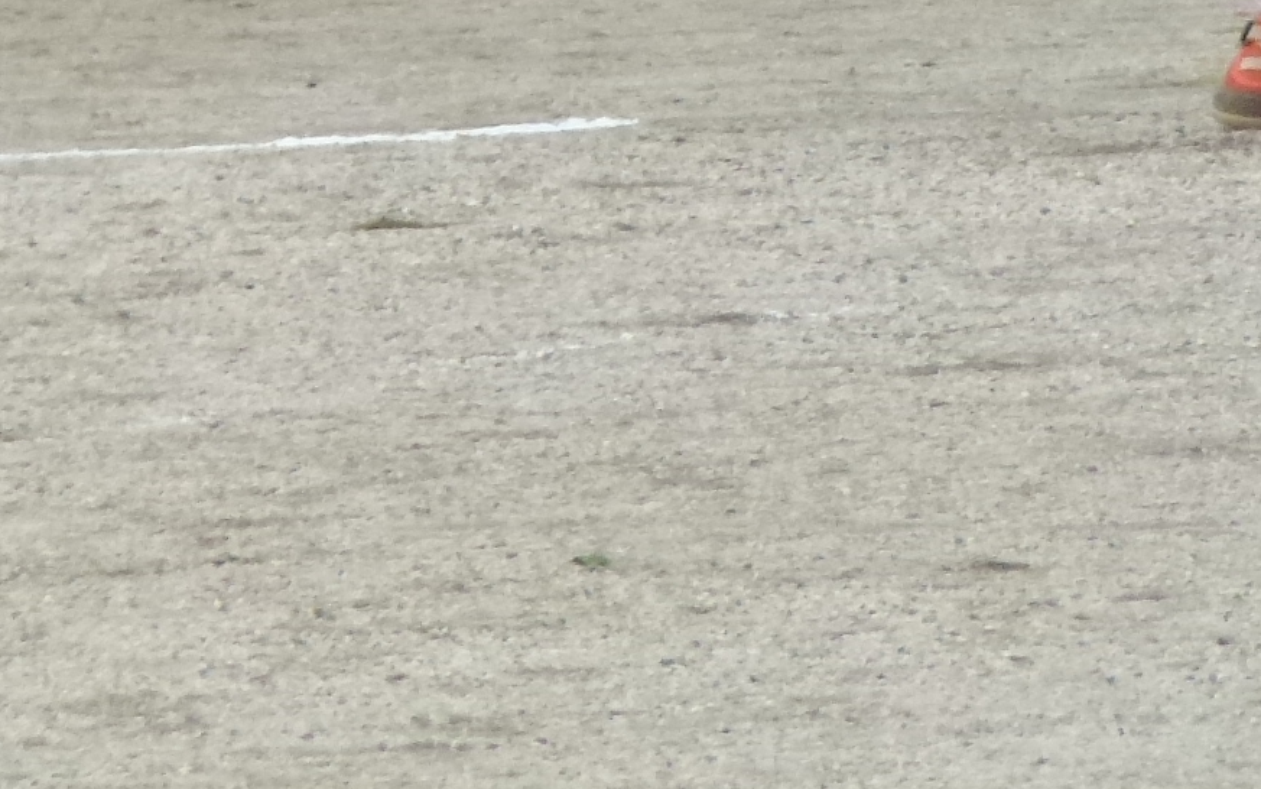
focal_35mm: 1193
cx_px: 1621
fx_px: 41007
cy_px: -447
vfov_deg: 1.1
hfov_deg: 1.8
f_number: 5.9
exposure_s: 1/500
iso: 640
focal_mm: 68.8
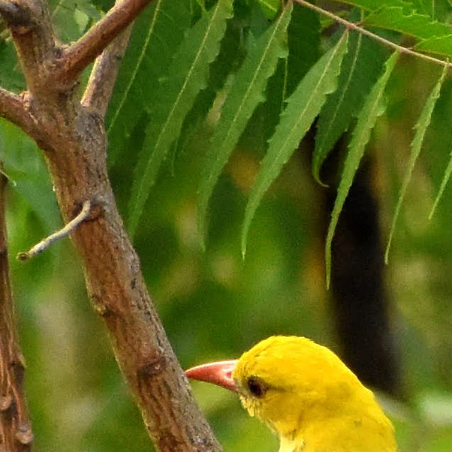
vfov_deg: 1.7
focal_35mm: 1016
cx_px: 287
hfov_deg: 1.7
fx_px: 15009
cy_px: 468
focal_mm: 300
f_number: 8
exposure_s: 1/500
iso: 2500
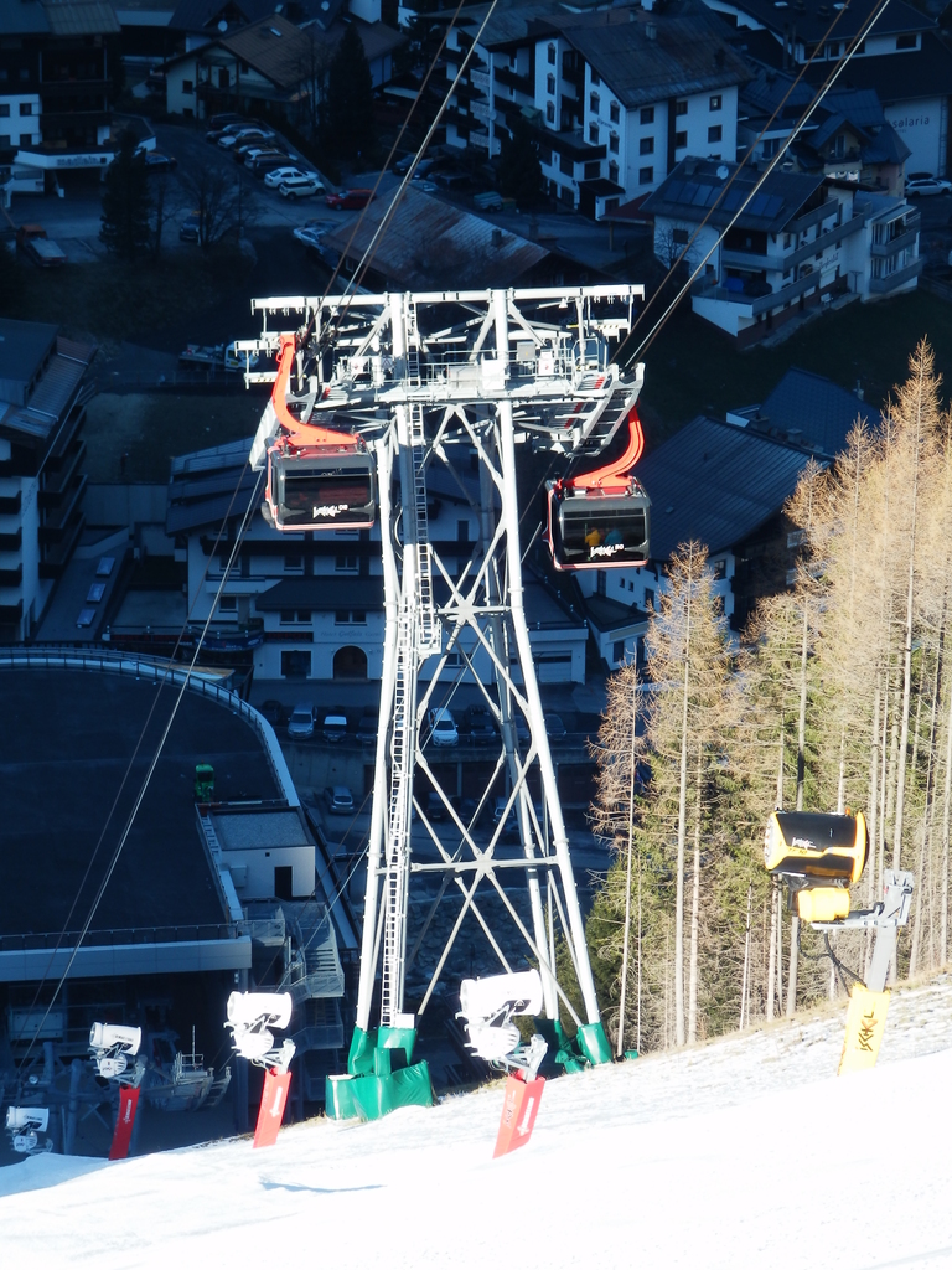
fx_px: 6197
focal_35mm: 169
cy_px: 635
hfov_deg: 8.8
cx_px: 476
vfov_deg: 11.7
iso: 80
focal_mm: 30.2
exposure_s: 1/160
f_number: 5.7
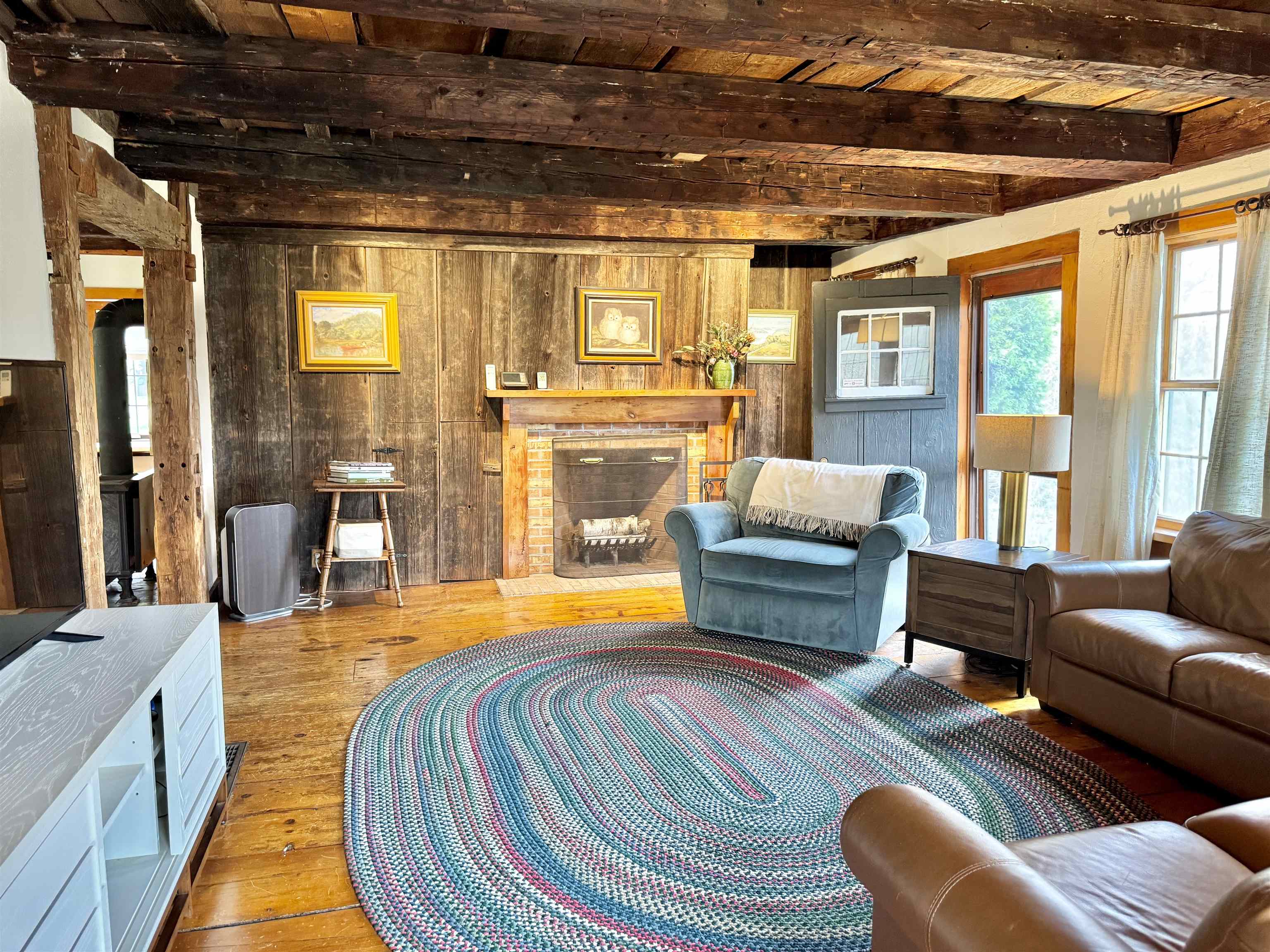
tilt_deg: -7.1
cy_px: 476
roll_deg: -0.1
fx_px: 881
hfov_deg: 71.6
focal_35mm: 24
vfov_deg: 56.8
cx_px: 635
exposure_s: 1/60
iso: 500
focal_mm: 6.76
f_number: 1.78
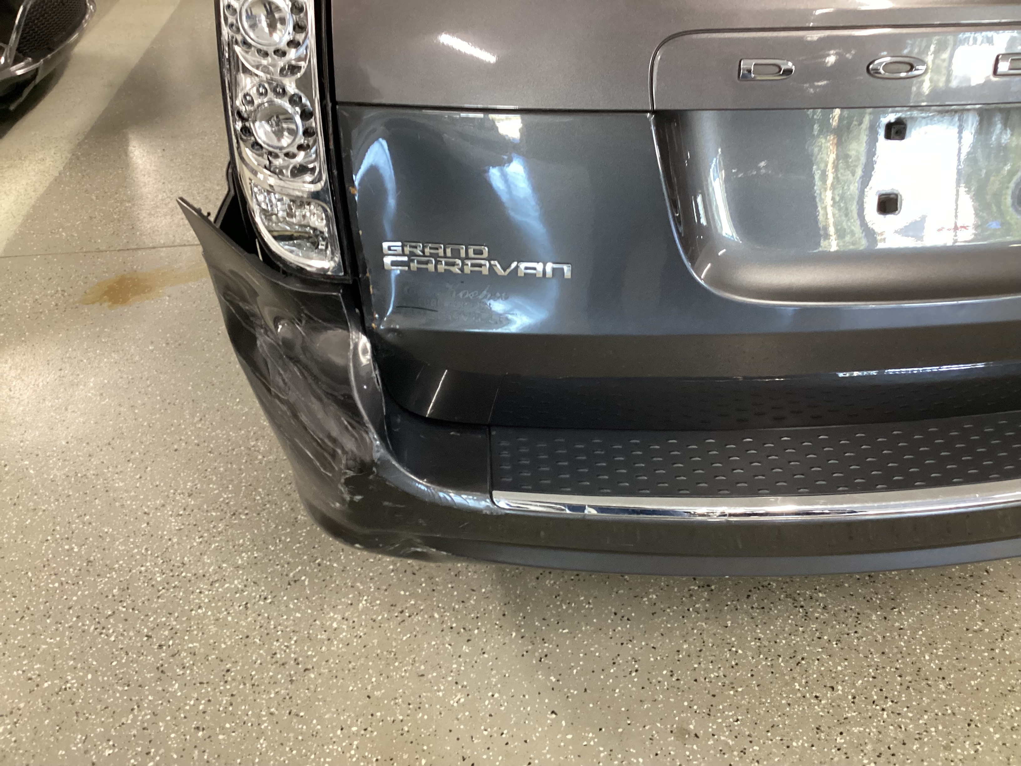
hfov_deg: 58.4
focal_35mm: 31
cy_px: 383
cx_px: 510
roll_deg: -0.3
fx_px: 914
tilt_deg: -36.7
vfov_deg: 45.4
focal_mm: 3.3
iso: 320
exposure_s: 1/33
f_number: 2.4
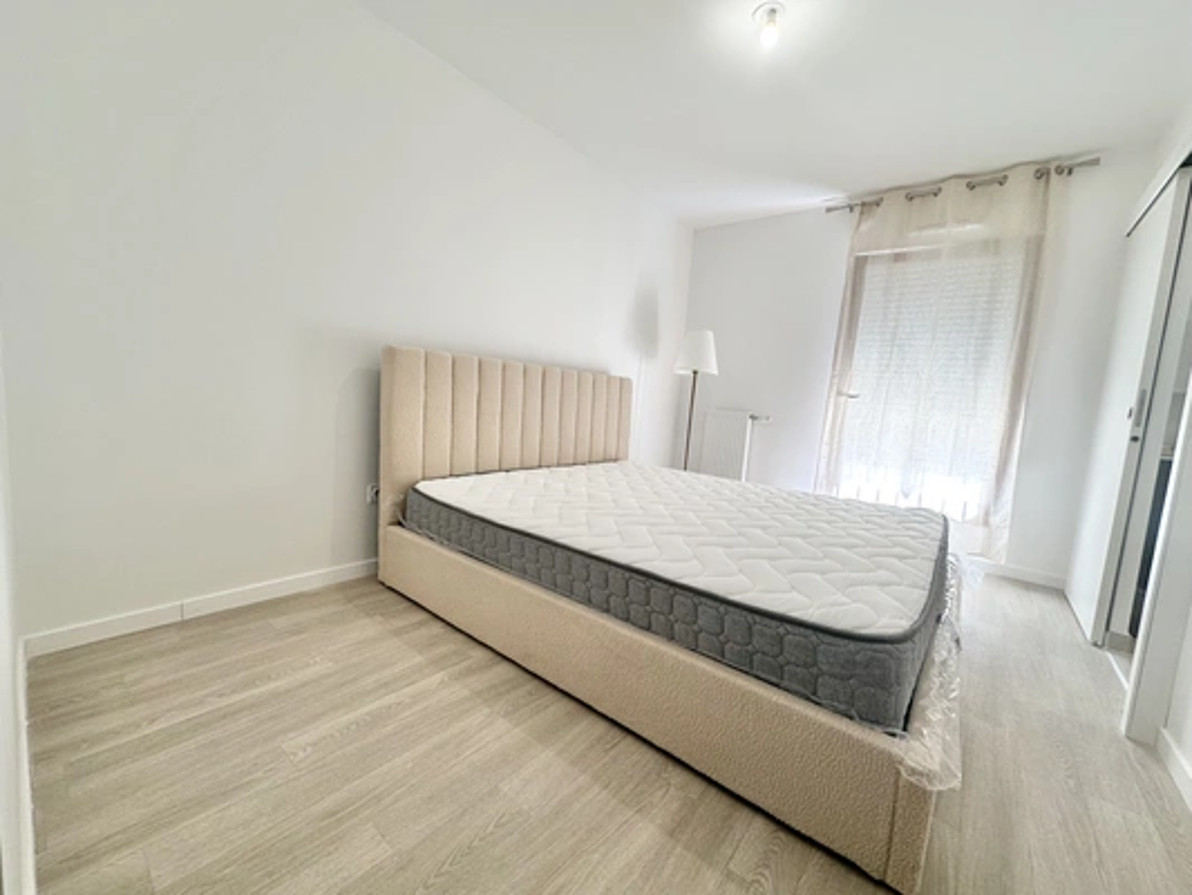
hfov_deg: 102.1
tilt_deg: -5.2
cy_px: 448
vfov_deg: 85.7
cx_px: 596
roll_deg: -4.2
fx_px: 482
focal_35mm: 14
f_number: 2.2
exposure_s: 1/100
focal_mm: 2.22
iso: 80
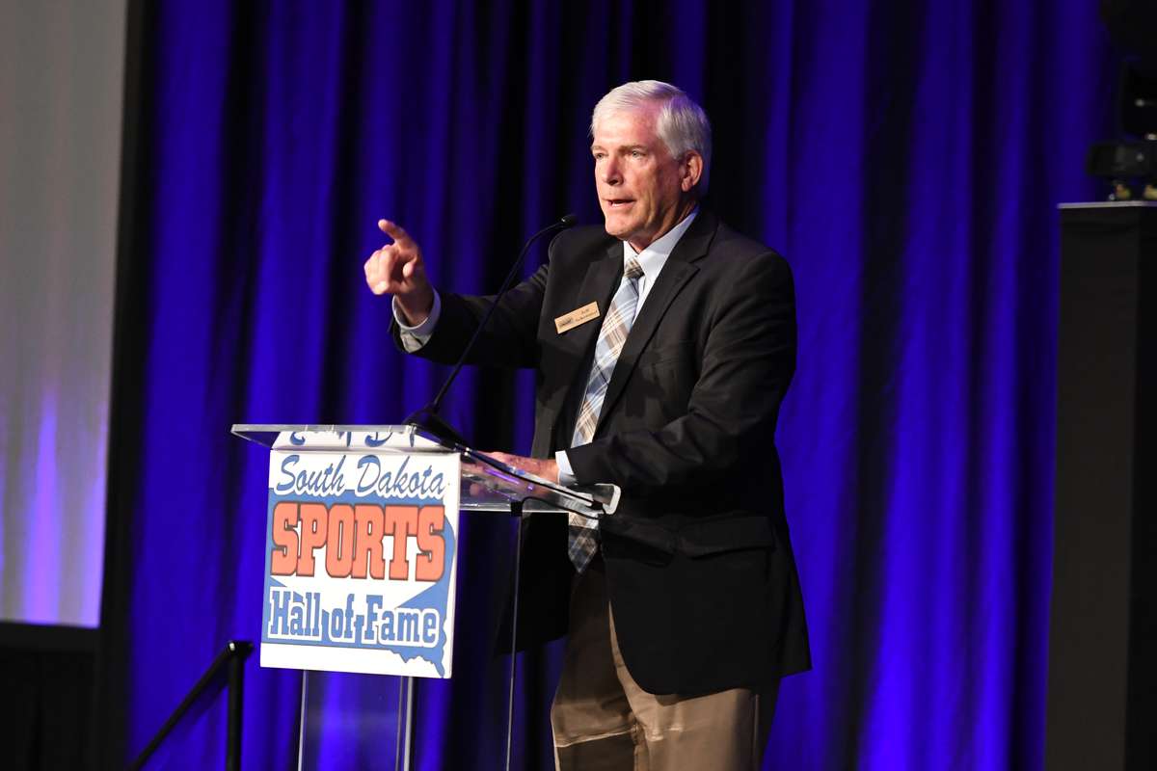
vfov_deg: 5.7
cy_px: 386
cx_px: 578
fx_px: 7713
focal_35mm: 240
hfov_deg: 8.6
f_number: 2.8
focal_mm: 160
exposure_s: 1/160
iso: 4000
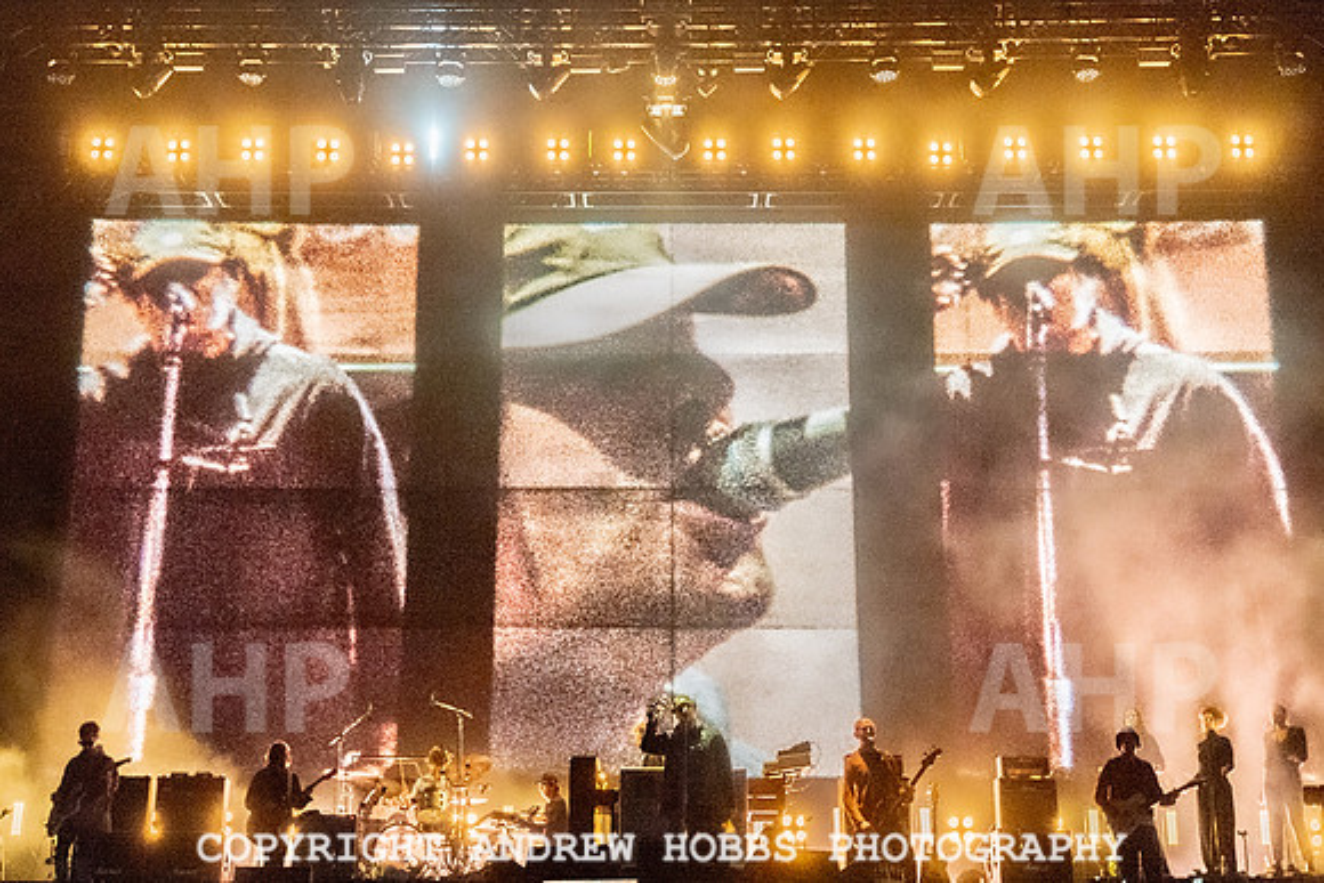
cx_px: 609
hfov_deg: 34.9
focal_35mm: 57
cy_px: 263
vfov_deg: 23.6
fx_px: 2104
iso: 5000
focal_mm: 35
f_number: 4.5
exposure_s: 1/250
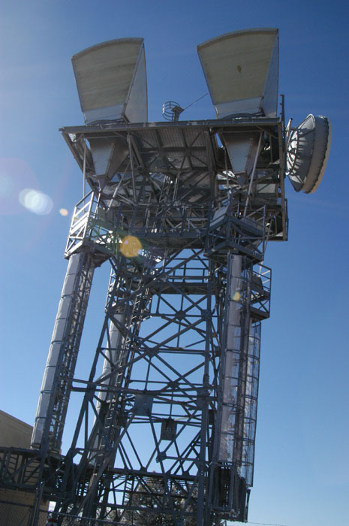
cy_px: 263
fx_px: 525
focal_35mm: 36
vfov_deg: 53.2
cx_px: 174
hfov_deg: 36.8
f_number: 11
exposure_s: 1/500
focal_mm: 24
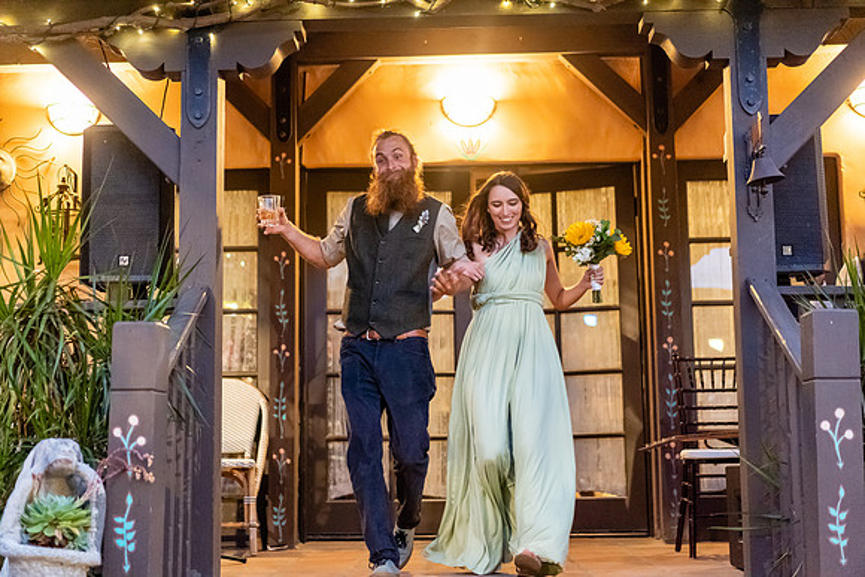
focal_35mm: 55
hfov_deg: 36.2
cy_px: 288
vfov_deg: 24.6
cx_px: 432
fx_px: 1322
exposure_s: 1/200
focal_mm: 55
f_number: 1.8
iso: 2500
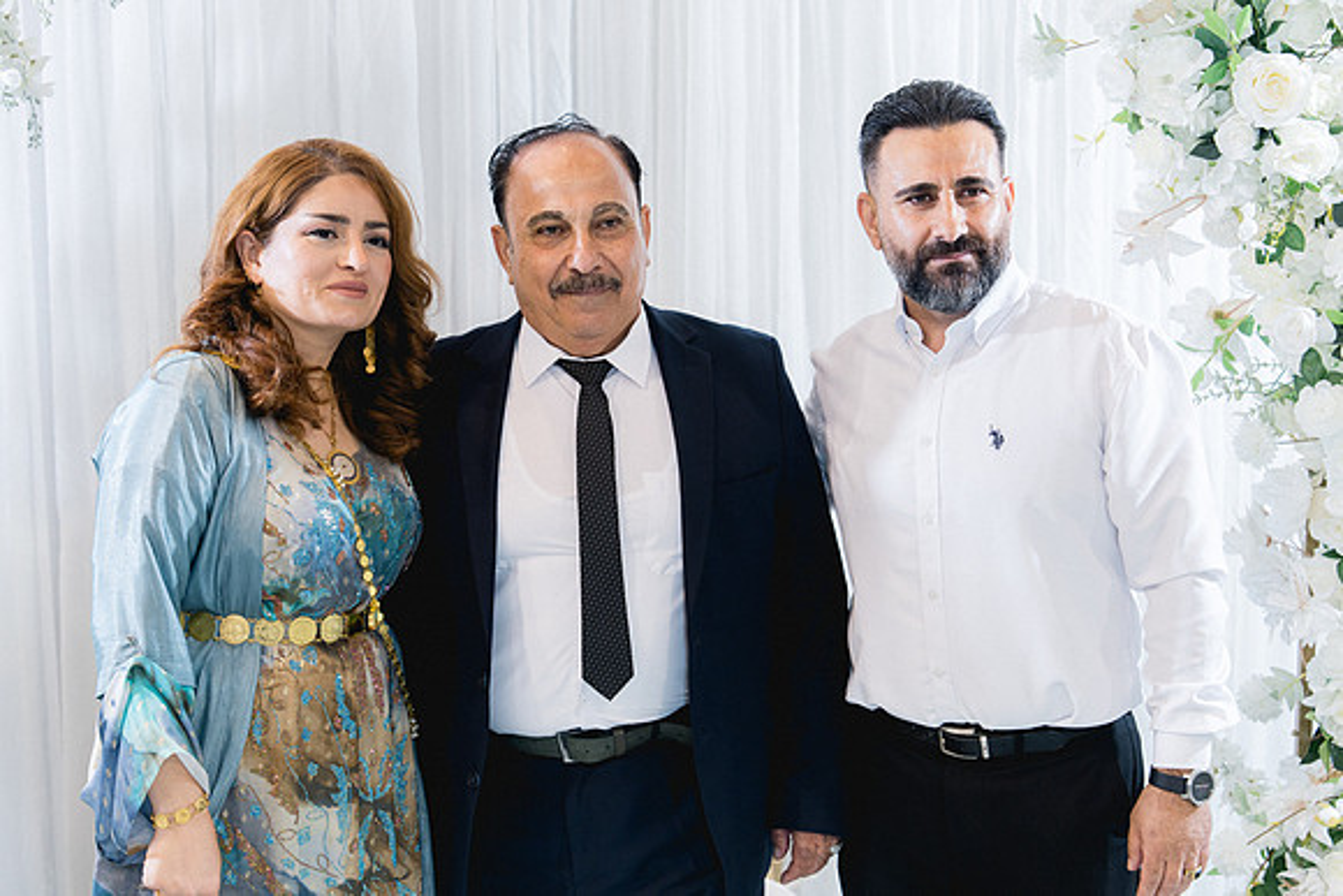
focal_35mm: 57
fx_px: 2127
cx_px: 672
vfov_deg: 23.8
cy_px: 448
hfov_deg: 35.0
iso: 800
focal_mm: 57
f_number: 2.8
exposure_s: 1/160
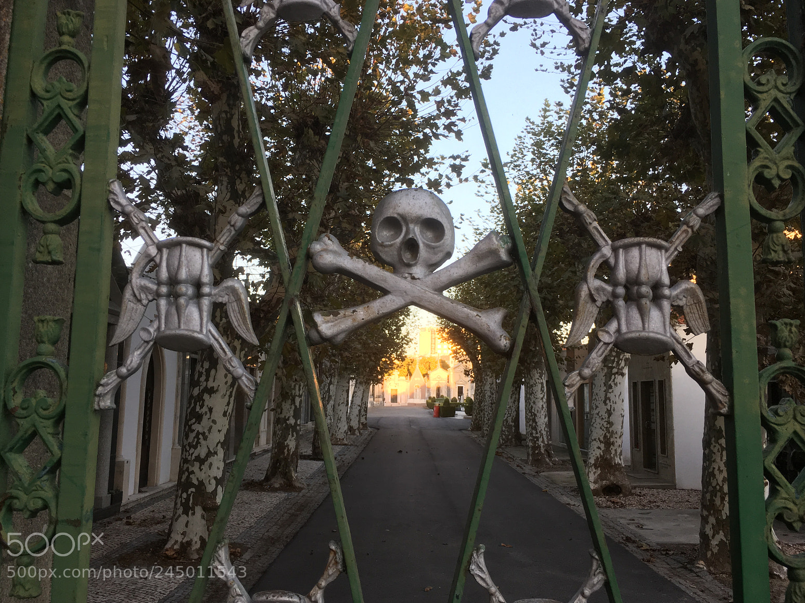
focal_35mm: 30
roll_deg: -0.5
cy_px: 301
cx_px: 391
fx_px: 698
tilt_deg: +7.2
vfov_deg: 46.8
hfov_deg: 60.0
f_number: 2.2
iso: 40
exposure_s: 1/100
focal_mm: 4.15
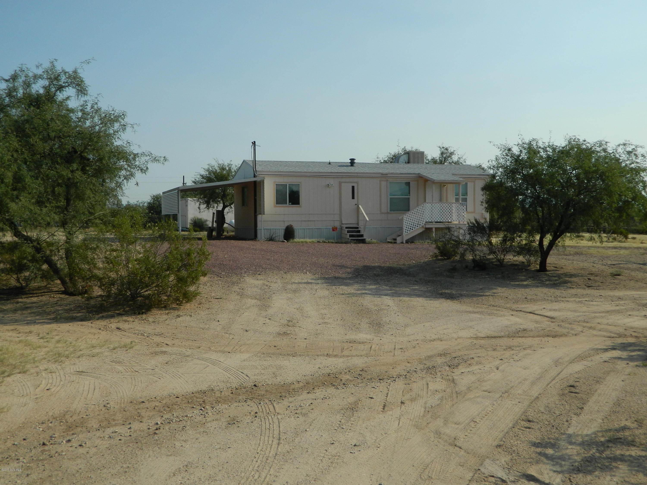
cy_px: 242
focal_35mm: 35
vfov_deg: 40.7
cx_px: 324
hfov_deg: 52.6
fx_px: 654
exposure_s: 1/250
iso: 80
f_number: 9.4
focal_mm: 6.2
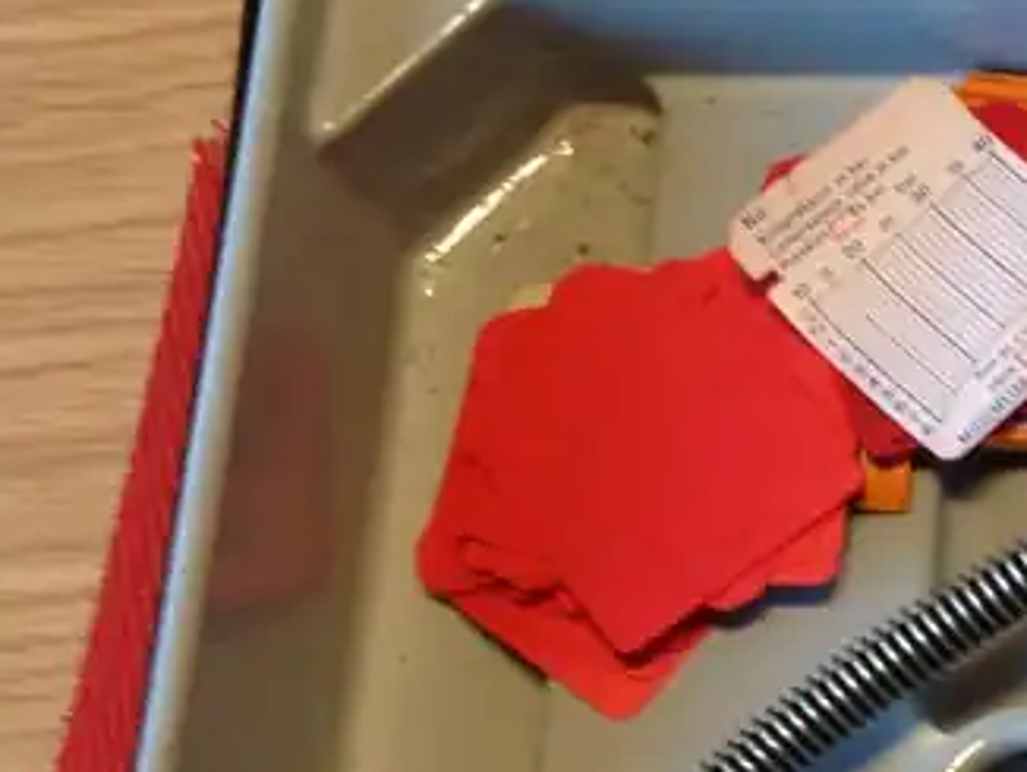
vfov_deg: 13.7
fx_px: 3177
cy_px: 740
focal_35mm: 107
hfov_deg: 17.1
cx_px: 1383
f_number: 2.4
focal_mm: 4.28
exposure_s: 1/15
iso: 80
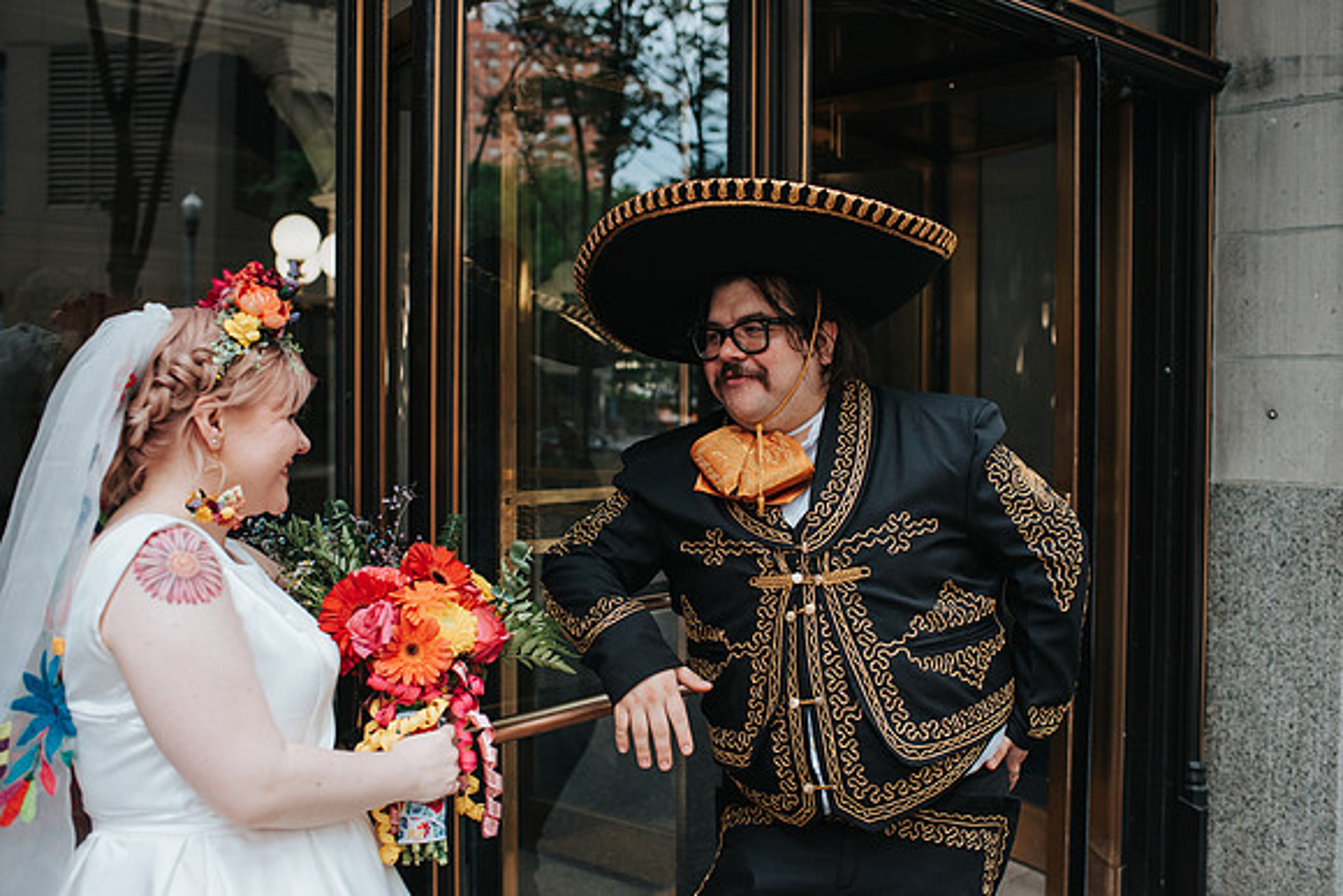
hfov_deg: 53.1
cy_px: 448
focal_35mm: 36
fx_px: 1344
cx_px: 672
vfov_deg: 36.9
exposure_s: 1/1250
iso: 1000
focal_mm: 35
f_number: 3.5
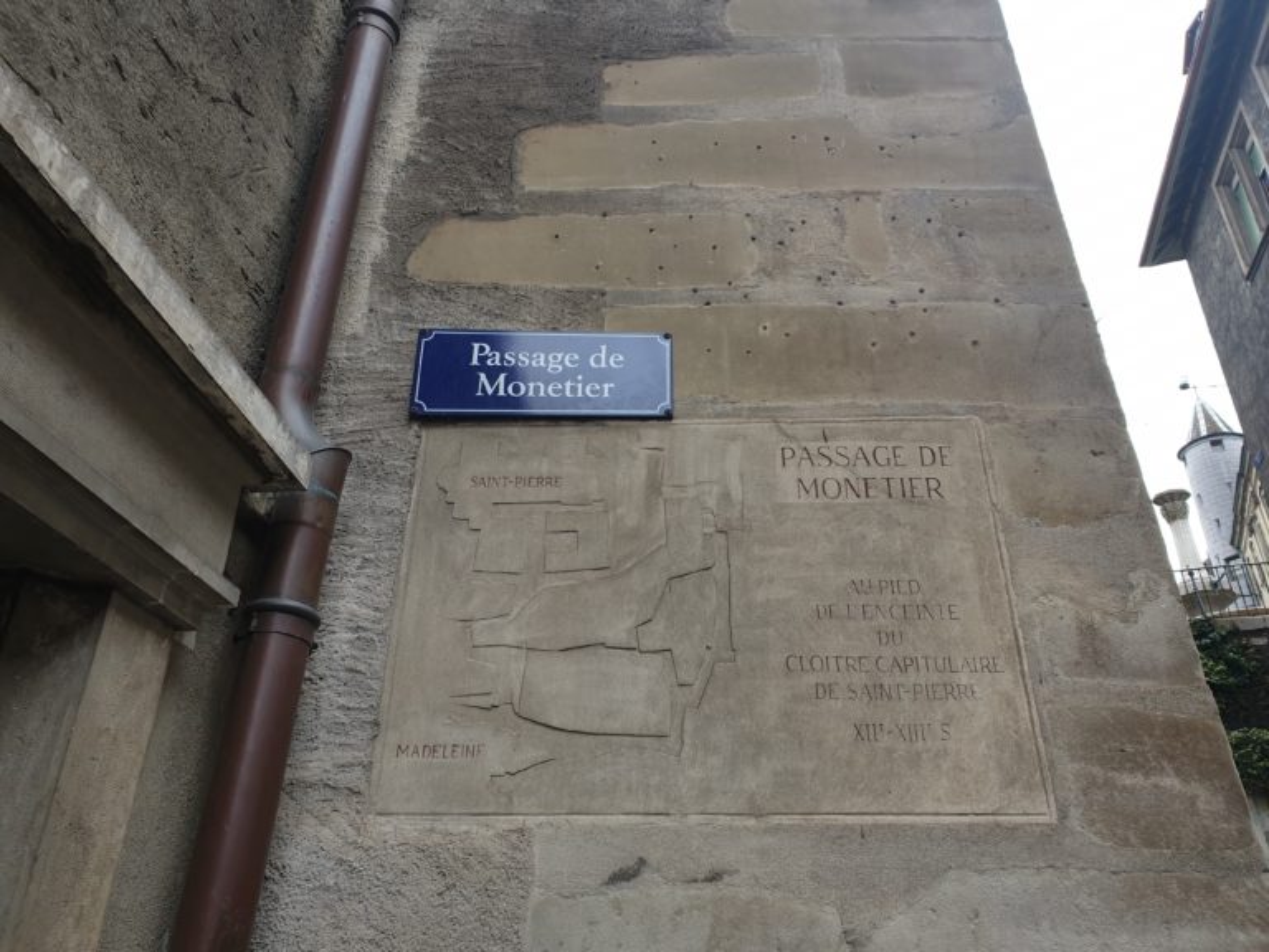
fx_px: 953
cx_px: 634
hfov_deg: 67.3
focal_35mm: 26
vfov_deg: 53.1
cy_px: 476
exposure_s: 1/50
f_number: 2.4
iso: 50
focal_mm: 4.3
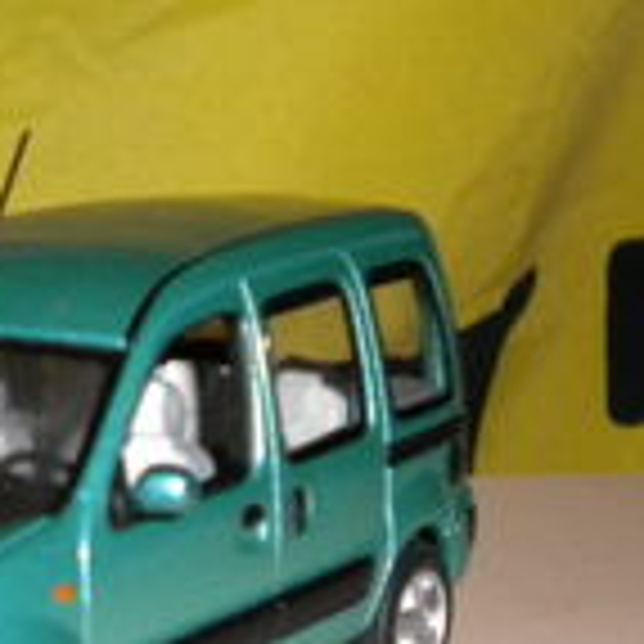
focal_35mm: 129
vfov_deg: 13.4
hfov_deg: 13.3
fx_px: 2715
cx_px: 5
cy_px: 531
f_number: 3.9
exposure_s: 1/30
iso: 400
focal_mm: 9.3
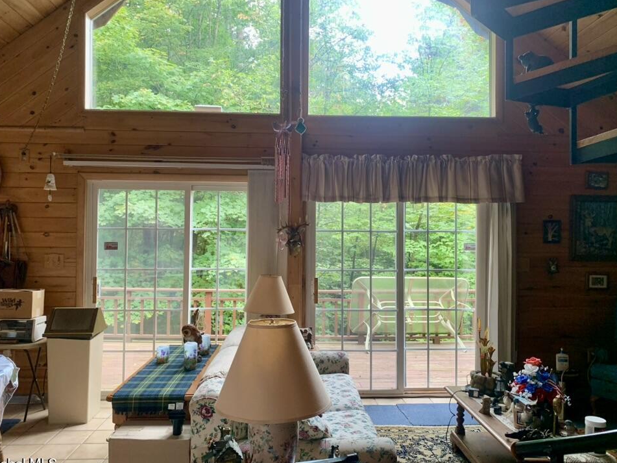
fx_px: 499
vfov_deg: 49.7
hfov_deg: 63.4
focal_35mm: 28
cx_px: 315
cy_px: 237
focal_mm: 4.25
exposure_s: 1/78
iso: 100
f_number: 1.8
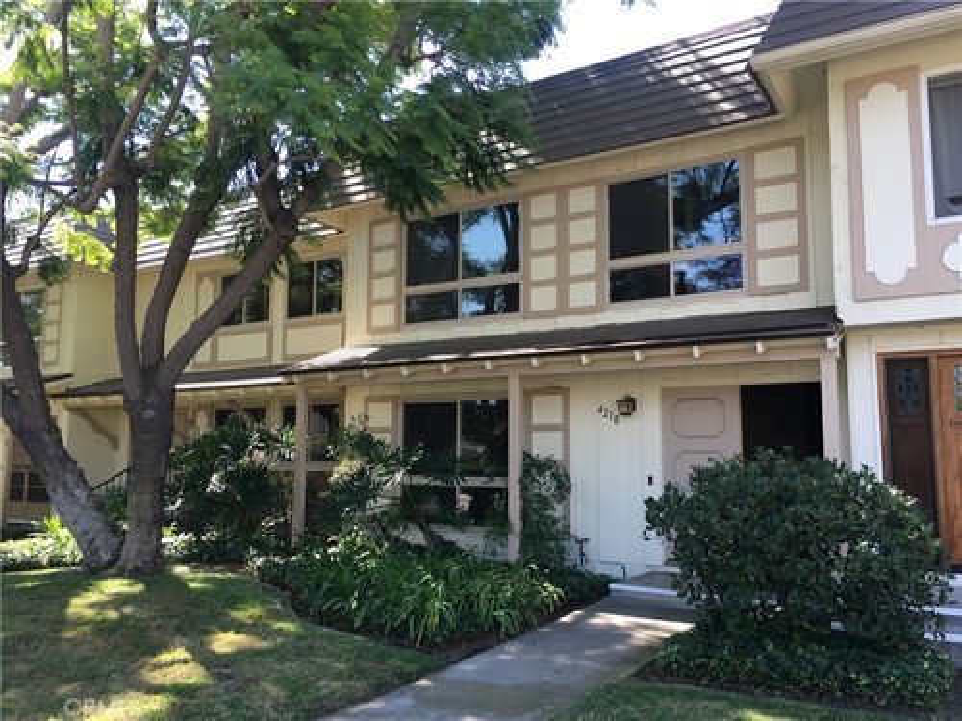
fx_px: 806
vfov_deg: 48.2
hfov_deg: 61.7
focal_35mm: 29
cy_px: 360
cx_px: 481
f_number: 2.2
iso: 25
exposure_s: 1/160
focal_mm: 4.15
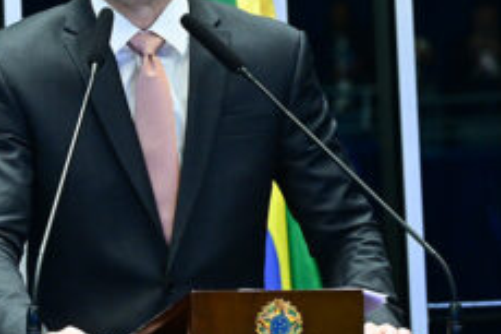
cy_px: 109
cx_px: 257
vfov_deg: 6.4
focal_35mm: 214
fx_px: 2976
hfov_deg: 9.6
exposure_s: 1/125
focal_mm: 78
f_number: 3.5
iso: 4000
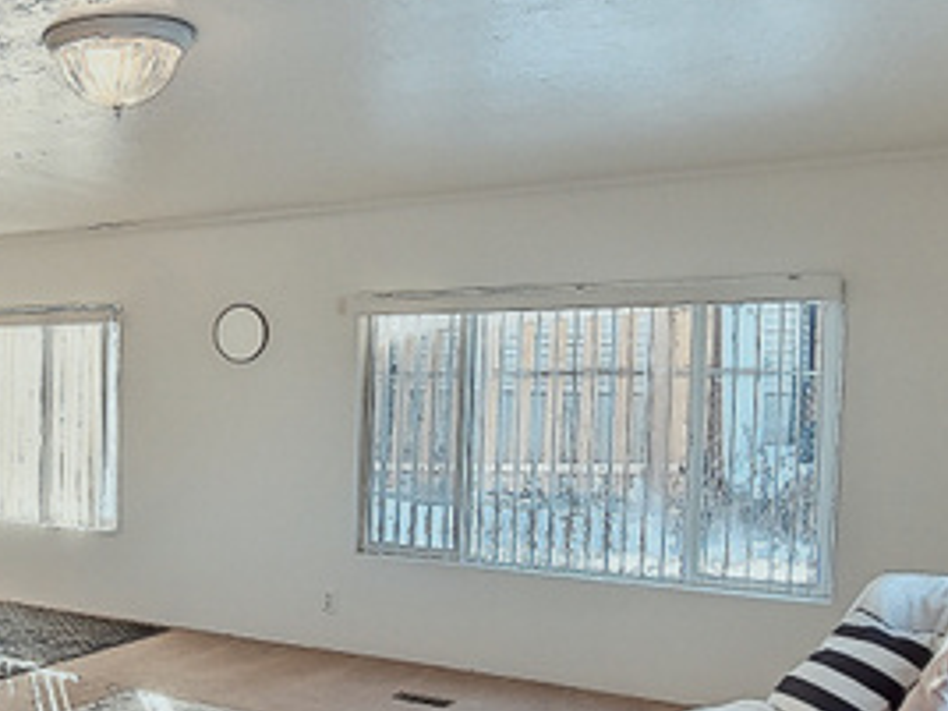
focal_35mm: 31
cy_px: 400
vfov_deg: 45.3
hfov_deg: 48.3
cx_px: 4
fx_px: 849
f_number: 2.2
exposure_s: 1/2
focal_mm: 2.2
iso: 200
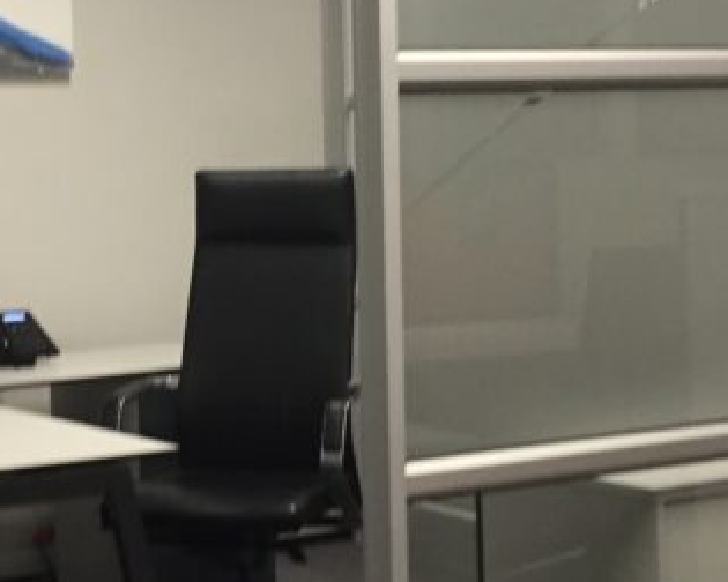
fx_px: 1982
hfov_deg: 20.6
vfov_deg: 16.7
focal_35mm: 92
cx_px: 180
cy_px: 245
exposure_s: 1/33
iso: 160
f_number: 2.2
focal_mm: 4.15
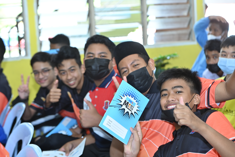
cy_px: 78
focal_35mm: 70
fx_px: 457
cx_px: 118
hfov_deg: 28.9
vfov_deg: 19.4
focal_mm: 70
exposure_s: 1/125
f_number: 4.5
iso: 1000
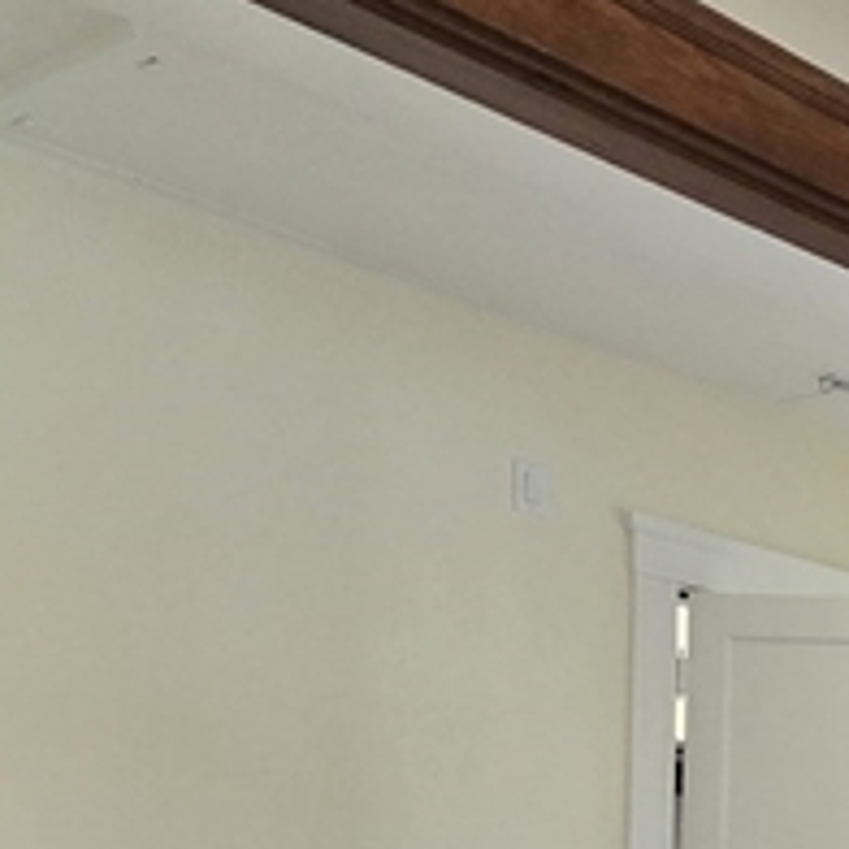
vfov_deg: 24.2
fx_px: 1665
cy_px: 1165
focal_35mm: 60
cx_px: 1741
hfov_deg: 18.1
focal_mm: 2.2
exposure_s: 1/60
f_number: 2.2
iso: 100
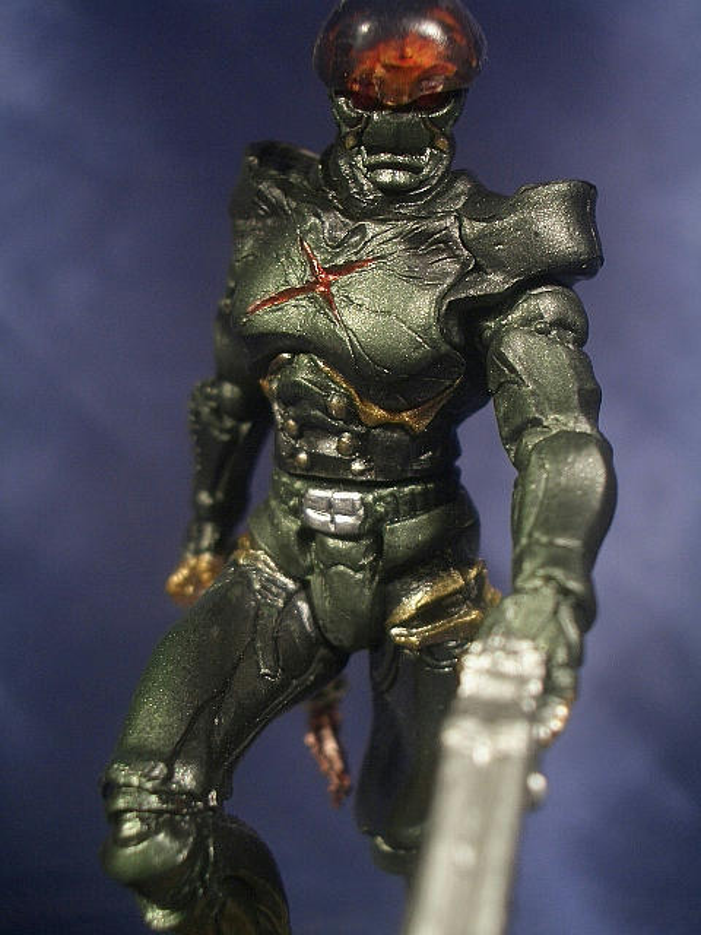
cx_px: 350
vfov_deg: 38.9
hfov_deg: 29.7
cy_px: 468
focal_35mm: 49
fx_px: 1323
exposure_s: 1/20
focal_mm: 8.2
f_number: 3.1
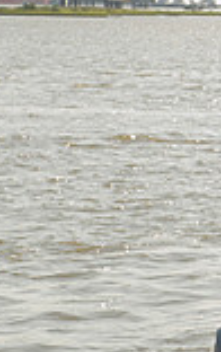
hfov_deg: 4.8
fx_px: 2544
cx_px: 586
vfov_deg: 7.9
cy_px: 187
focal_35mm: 265
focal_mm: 70
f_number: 8
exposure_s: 1/250
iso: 125
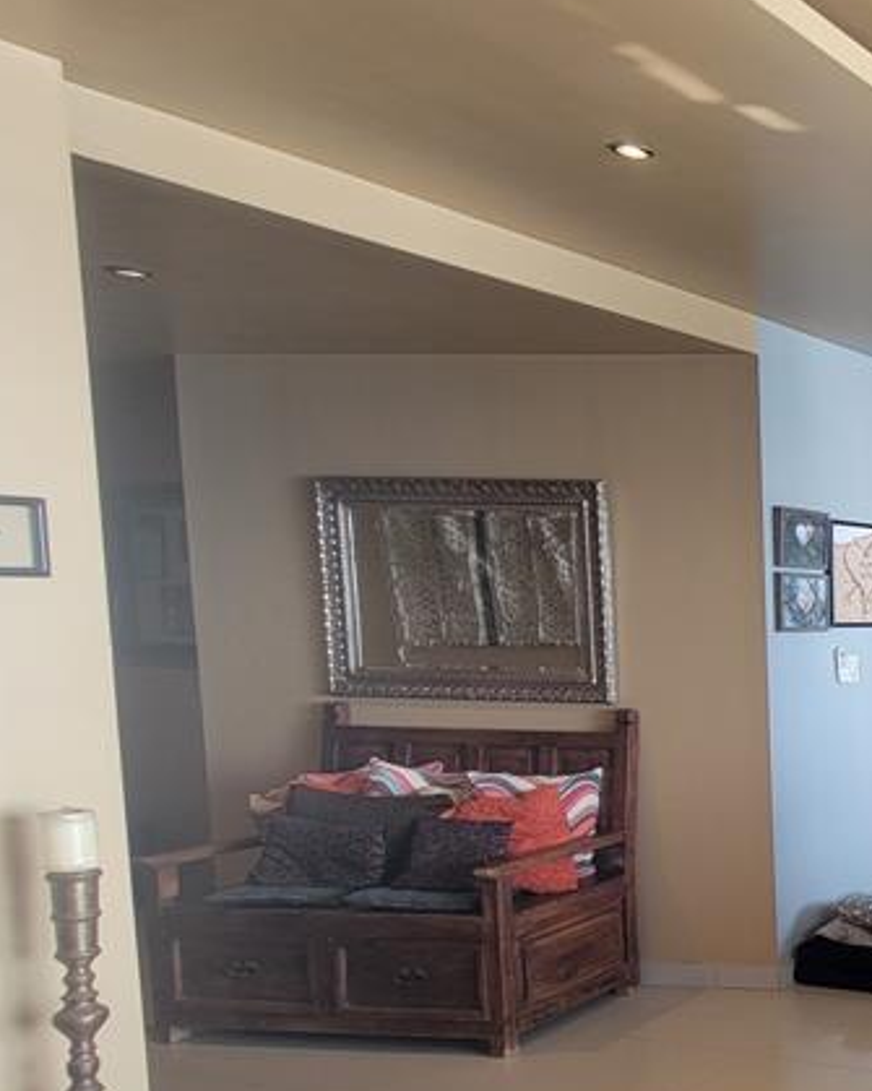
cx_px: 1307
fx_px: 1000
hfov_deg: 29.1
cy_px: 708
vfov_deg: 56.2
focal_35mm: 31
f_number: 2.2
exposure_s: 1/60
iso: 64
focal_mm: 2.2
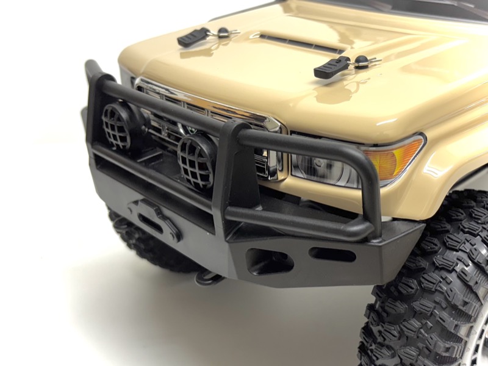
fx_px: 367
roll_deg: -0.6
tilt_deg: -23.0
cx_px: 244
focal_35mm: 26
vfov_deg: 53.1
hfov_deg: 67.3
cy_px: 183
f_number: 1.6
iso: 64
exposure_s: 1/100
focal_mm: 5.96
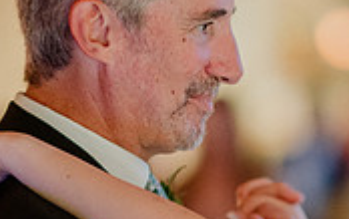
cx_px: 250
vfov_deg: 3.6
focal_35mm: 362
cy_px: 217
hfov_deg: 5.8
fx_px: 3445
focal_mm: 105
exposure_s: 1/320
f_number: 1.4
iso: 3200
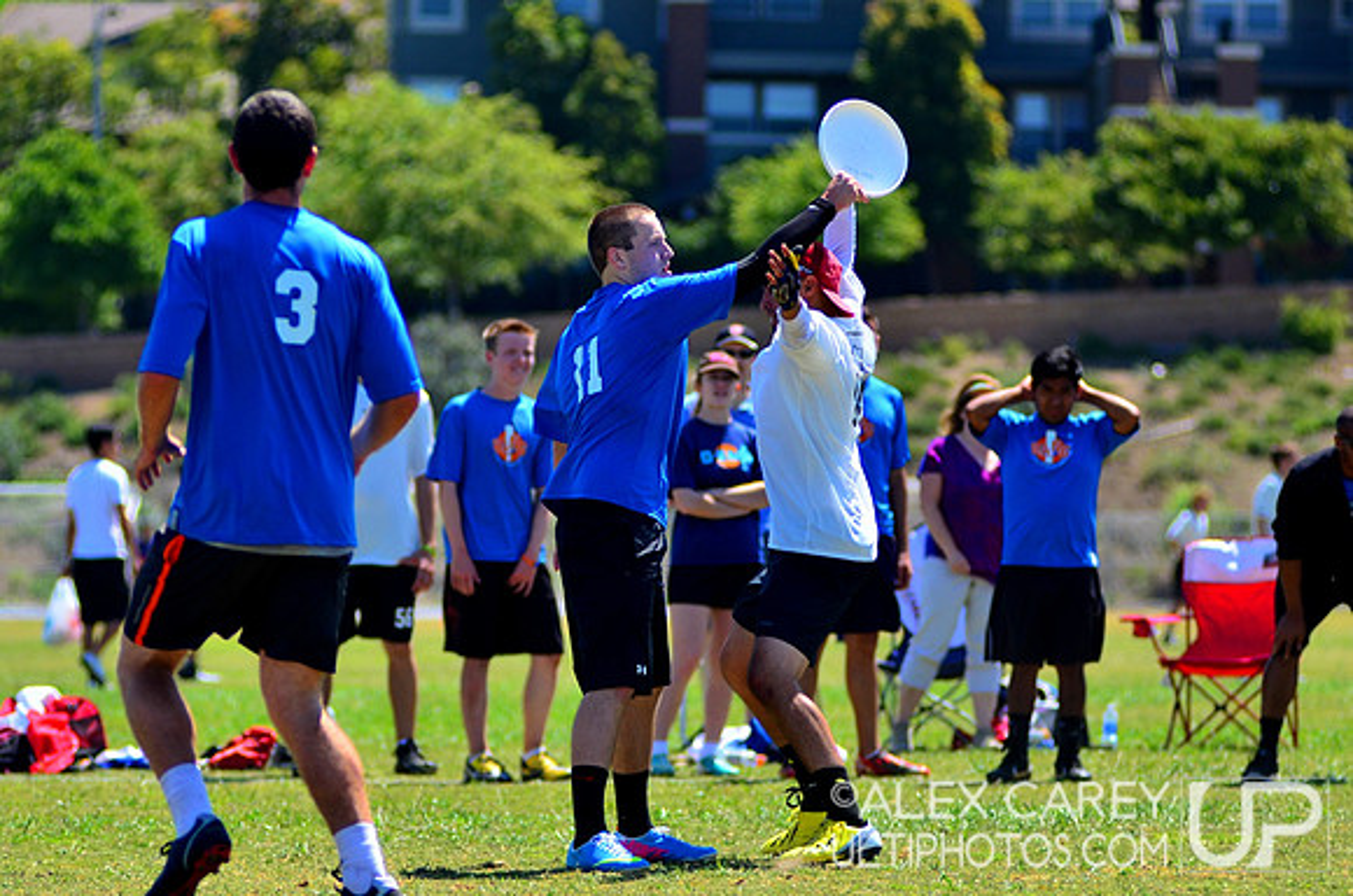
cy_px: 448
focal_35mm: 202
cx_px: 676
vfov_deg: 6.8
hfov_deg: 10.2
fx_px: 7594
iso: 250
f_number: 2.8
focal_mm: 135
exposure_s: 1/3200
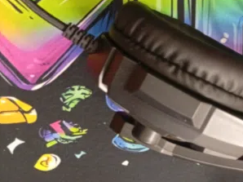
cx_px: 213
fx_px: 407
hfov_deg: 31.9
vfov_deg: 23.8
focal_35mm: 58
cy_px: -12
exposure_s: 1/16.7
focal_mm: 3.98
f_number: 1.8
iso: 1981
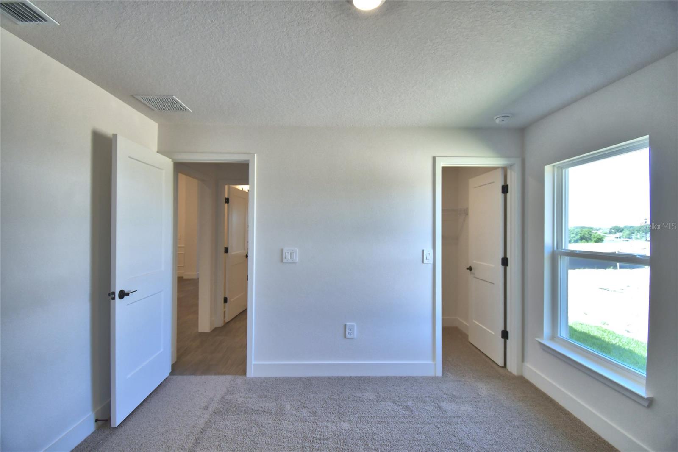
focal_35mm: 15
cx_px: 339
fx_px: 282
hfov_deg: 100.4
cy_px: 226
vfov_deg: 77.3
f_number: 4.5
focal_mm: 10
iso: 280
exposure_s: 1/125
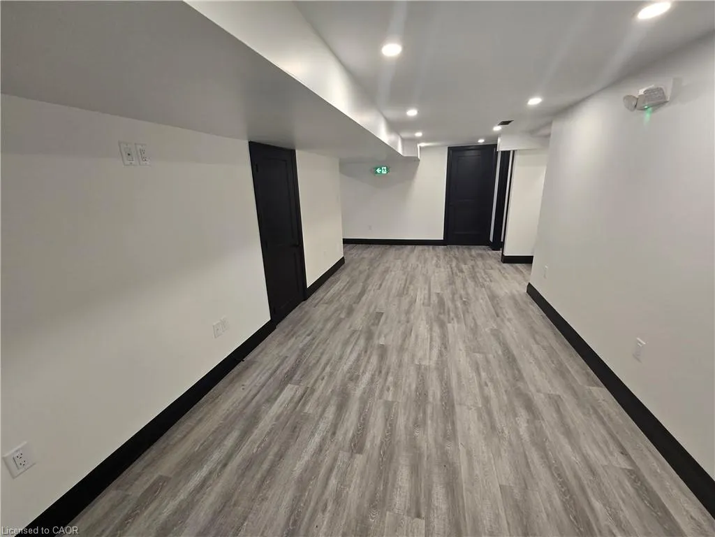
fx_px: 269
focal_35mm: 13
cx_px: 358
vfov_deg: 89.9
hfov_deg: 106.2
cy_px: 268
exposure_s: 1/60
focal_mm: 2.2
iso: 125
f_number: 2.2
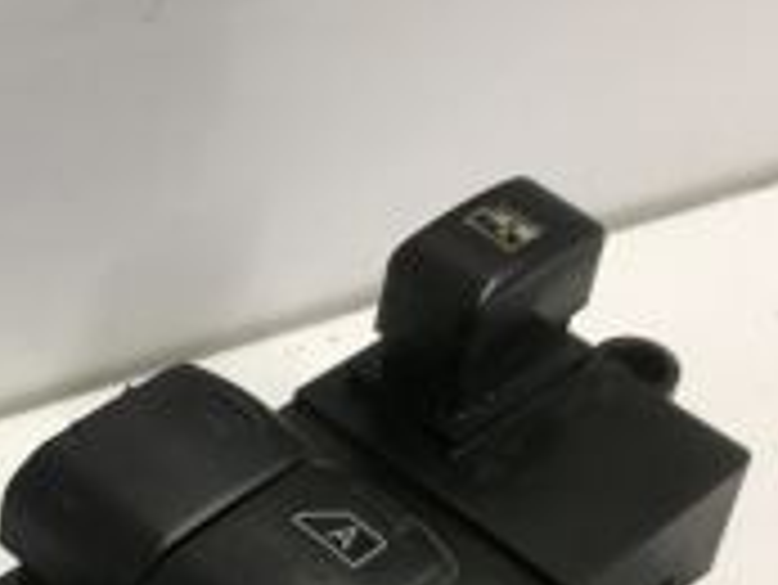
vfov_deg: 17.5
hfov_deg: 23.6
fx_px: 1822
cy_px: 686
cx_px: 108
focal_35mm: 81
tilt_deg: -48.3
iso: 32
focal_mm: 3.99
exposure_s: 1/25
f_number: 1.8
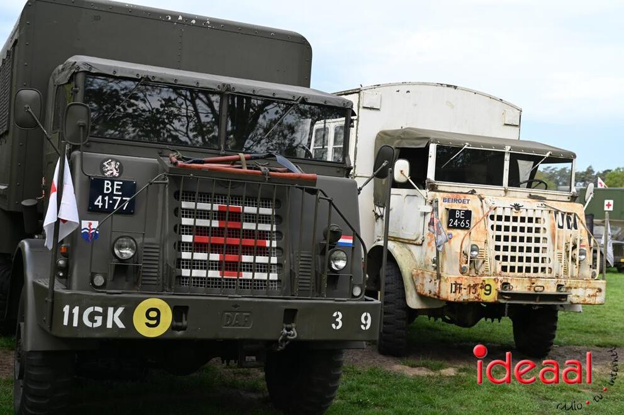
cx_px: 312
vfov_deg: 28.0
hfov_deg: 41.2
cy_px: 208
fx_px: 831
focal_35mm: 48
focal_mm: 48
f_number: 5.6
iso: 180
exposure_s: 1/250
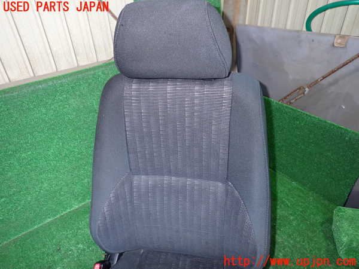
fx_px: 259
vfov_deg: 54.9
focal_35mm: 25
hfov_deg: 69.4
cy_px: 134
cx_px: 180
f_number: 2
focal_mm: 4.5
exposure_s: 1/30
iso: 320
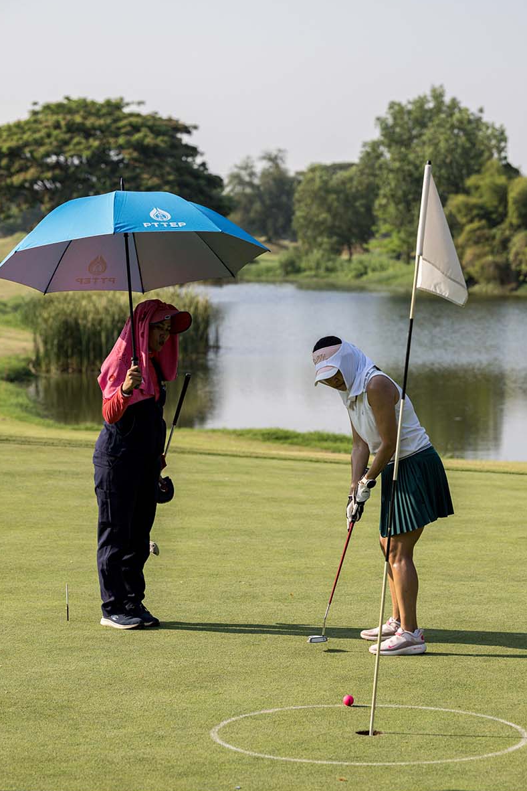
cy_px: 432
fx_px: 2327
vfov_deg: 19.3
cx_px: 315
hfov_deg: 12.9
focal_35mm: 106
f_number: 4
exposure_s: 1/4000
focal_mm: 87
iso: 560
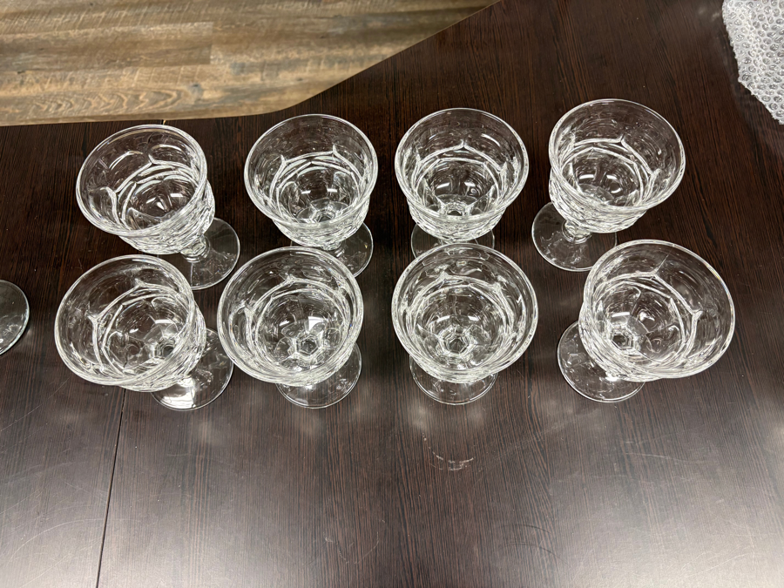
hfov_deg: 67.3
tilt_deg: -67.9
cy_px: 294
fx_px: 589
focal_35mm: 26
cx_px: 392
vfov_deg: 53.1
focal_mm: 5.96
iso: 200
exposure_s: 1/60
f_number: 1.6
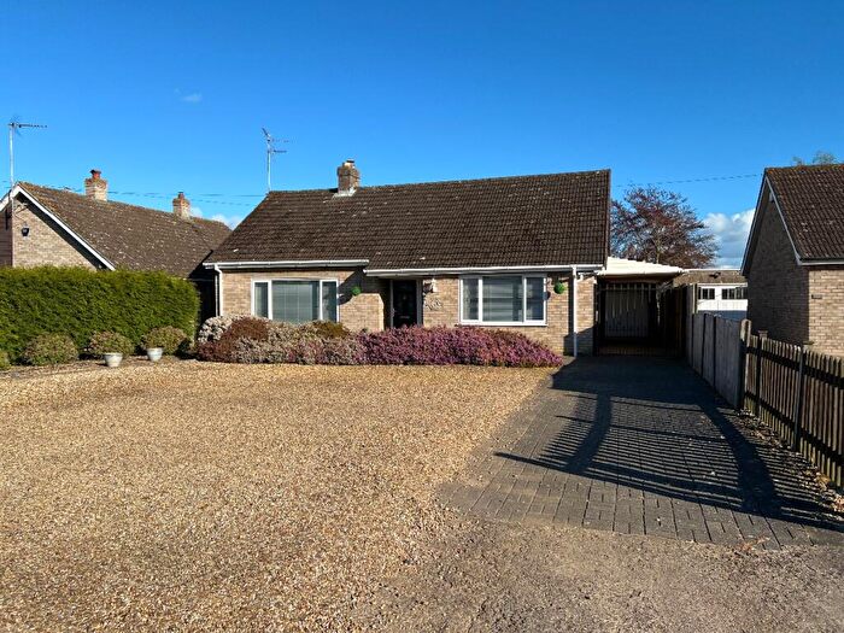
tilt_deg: -1.7
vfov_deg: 53.1
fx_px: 634
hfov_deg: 67.3
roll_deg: +0.0
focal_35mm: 26
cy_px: 316
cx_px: 422
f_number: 1.5
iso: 50
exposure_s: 1/3571
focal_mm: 5.7
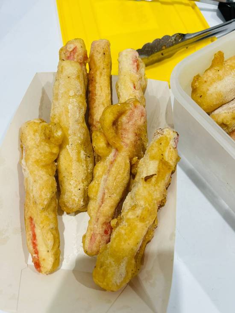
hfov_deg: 53.1
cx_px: 118
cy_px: 156
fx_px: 235
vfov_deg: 67.3
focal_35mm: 26
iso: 125
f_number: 1.5
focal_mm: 5.7
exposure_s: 1/100
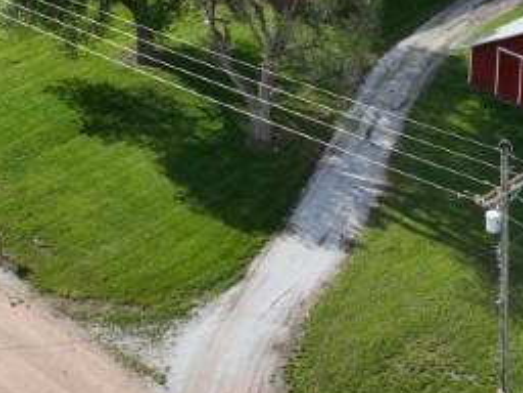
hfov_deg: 20.4
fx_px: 1450
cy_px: 27
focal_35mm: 96
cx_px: 352
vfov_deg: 15.2
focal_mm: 12.29
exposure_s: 1/1600
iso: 150
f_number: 2.8
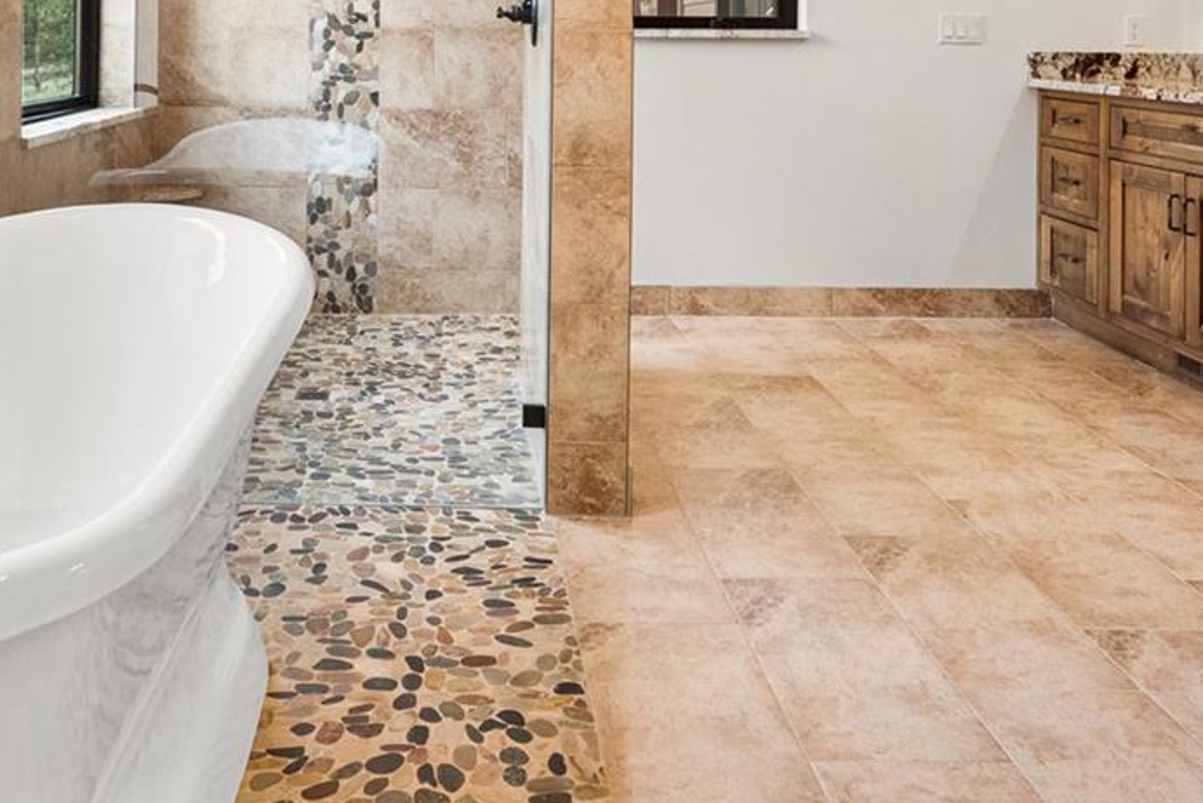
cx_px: 447
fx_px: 1237
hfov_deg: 51.3
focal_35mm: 37
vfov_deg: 33.3
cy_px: 23
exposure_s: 1/2.5
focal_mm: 16
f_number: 8
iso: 200
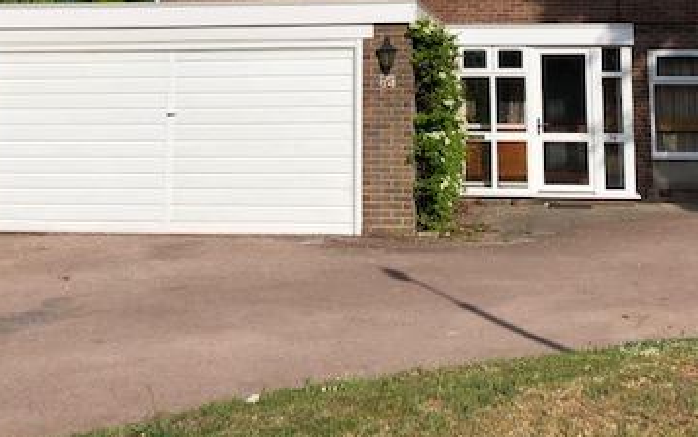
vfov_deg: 23.3
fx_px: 1009
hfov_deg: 38.0
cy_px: -18
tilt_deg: +9.7
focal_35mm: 53
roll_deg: -0.3
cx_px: 419
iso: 20
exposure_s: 1/2315
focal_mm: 3.99
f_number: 1.8
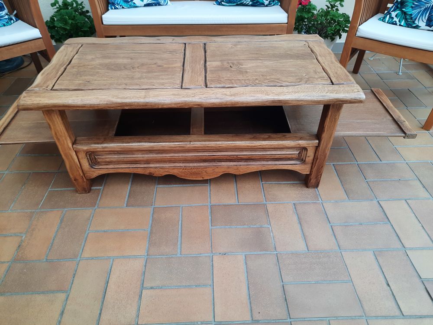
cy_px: 162
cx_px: 216
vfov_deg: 54.9
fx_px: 313
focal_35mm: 25
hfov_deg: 69.4
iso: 50
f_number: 2
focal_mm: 4.6
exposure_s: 1/50
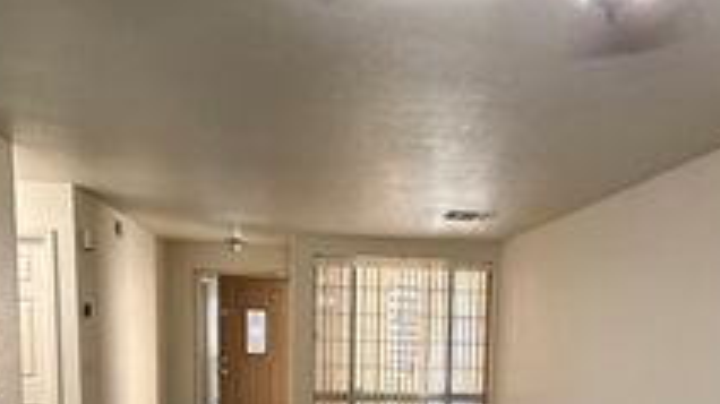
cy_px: 409
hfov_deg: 55.1
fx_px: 687
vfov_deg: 30.4
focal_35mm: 36
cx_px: 418
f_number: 2.2
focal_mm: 2.22
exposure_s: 1/60
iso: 800
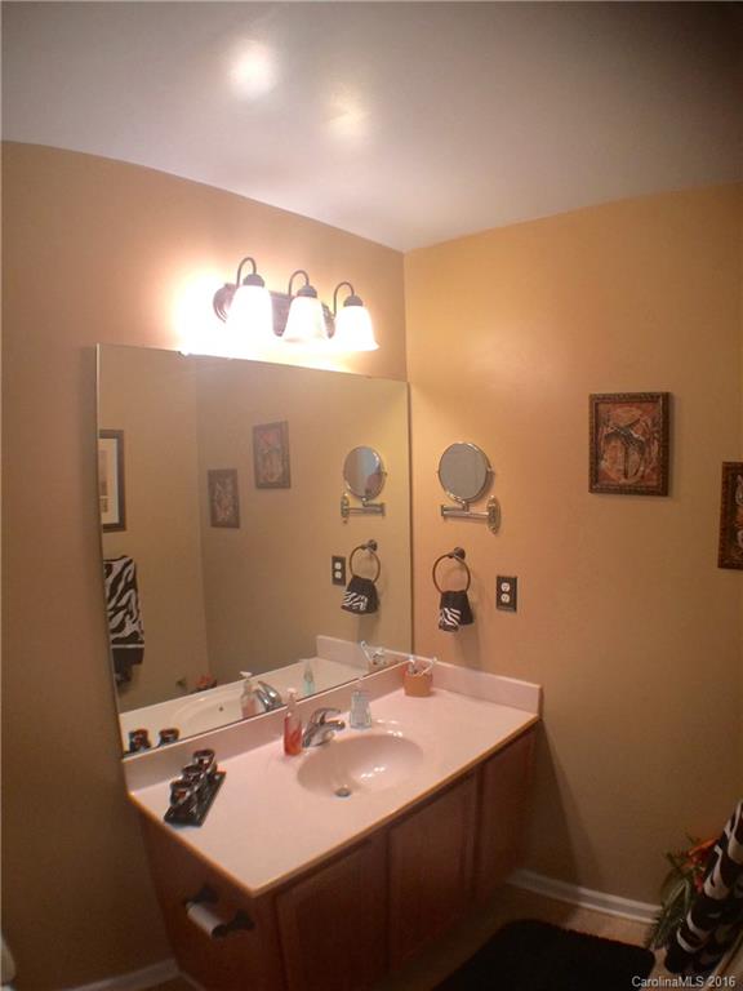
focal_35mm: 29
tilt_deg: -1.5
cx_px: 372
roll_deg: +0.9
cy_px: 496
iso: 64
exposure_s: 1/15
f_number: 2.2
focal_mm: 4.15
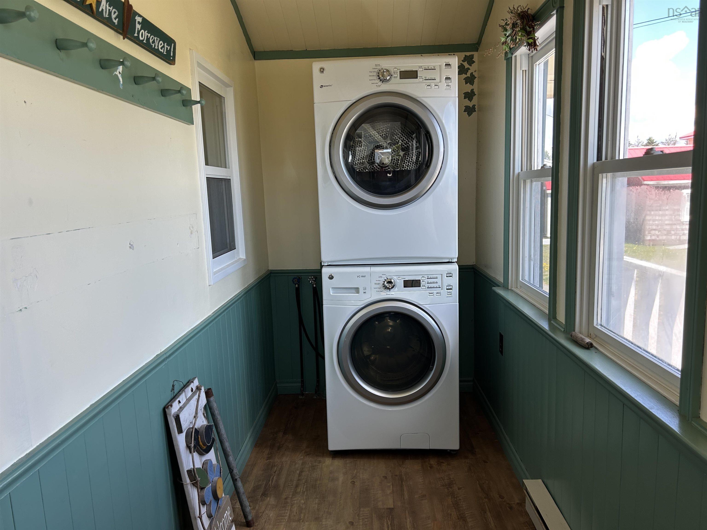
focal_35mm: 26
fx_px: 531
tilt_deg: -8.5
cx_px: 354
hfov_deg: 67.3
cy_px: 265
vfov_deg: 53.1
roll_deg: +1.9
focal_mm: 5.7
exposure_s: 1/239
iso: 40
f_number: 1.5
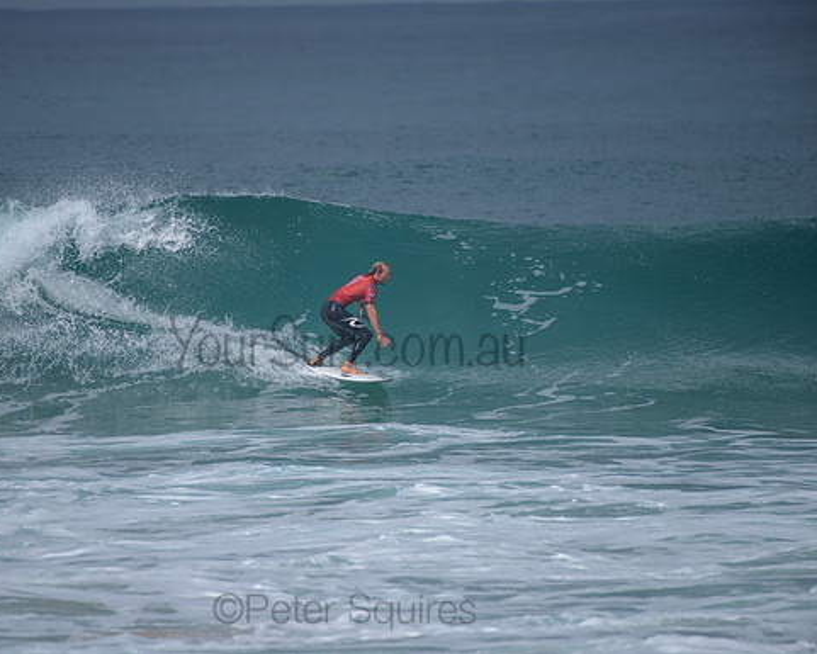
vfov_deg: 2.7
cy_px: 327
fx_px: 13689
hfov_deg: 3.4
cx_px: 345
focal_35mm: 566
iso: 160
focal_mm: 500
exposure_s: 1/2000
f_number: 5.6
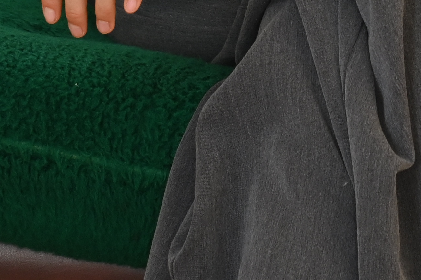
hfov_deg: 8.7
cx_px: 503
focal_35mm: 233
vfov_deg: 5.7
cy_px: -364
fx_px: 2723
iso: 1000
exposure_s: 1/125
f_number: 5
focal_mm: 50
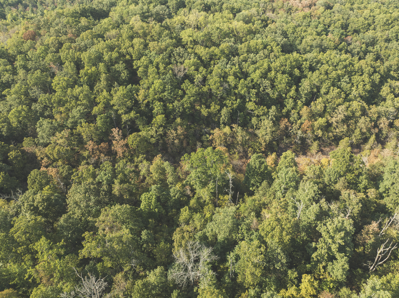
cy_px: 149
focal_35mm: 24
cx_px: 200
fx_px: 276
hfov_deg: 71.6
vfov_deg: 56.8
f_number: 2.8
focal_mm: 12.29
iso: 100
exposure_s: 1/1000
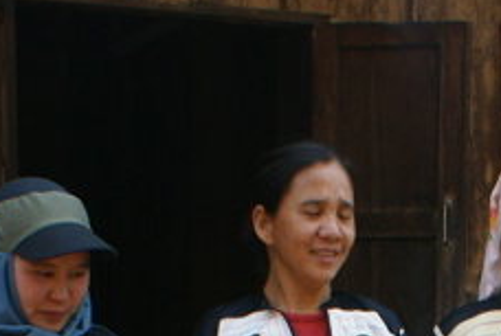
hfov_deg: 16.5
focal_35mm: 121
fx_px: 1687
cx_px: 512
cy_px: 724
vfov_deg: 10.3
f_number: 9
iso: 100
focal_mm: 18
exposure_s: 1/80
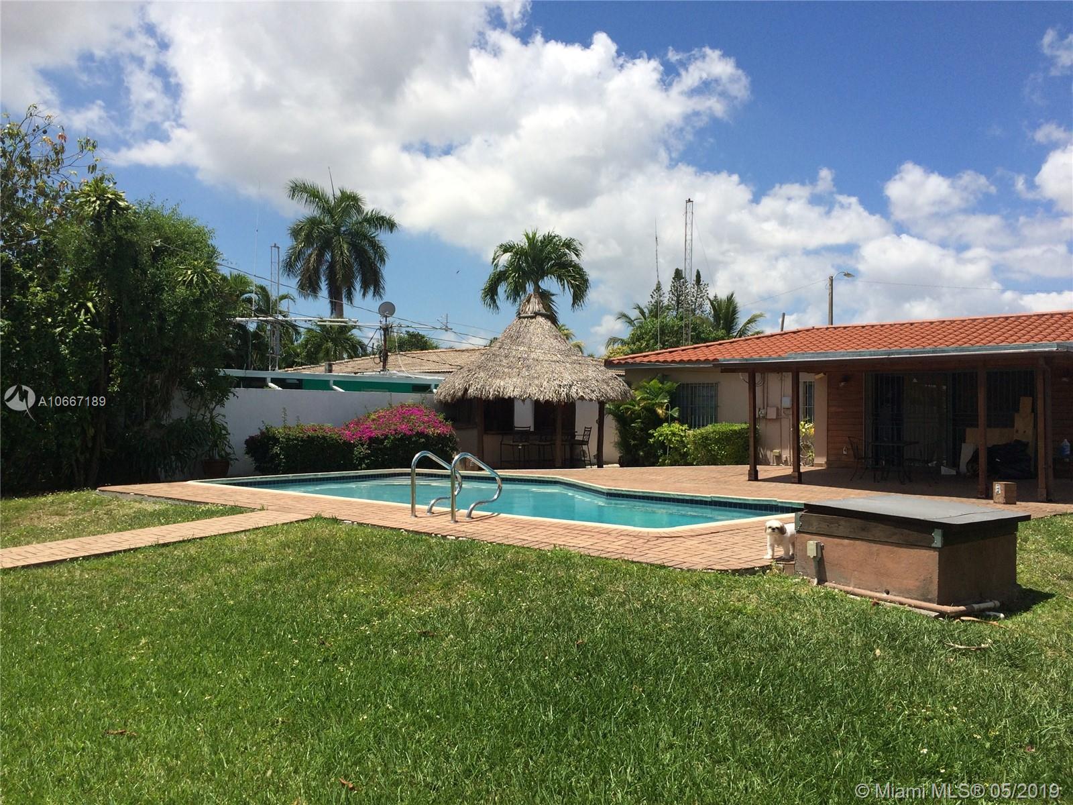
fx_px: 899
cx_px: 536
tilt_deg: +0.4
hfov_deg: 61.7
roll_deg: -0.6
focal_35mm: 29
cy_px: 402
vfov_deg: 48.2
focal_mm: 4.15
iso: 32
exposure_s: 1/3425
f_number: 2.2
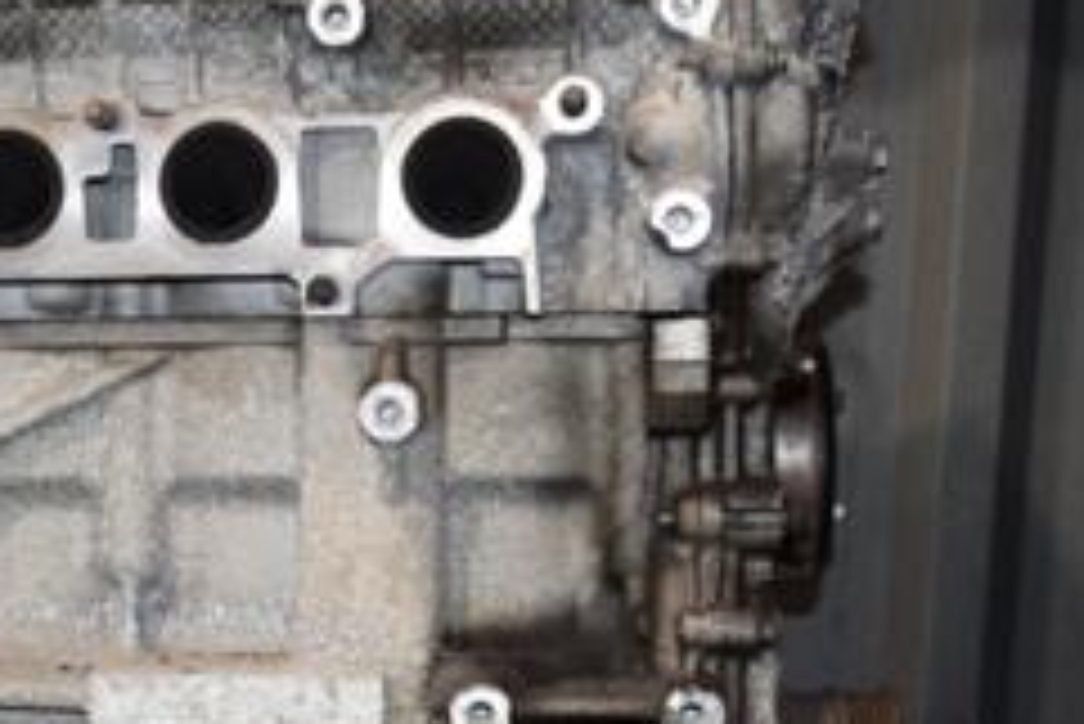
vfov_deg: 14.6
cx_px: 13
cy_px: 562
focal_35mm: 93
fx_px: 2809
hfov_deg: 21.1
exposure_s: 1/60
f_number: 5
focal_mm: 25
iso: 800
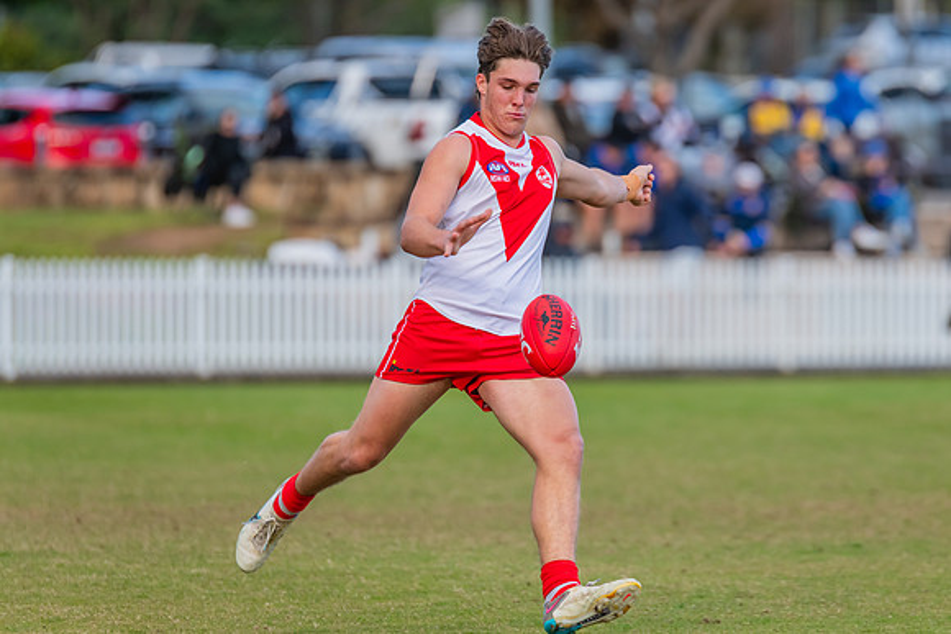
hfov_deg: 4.8
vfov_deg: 3.2
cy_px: 285
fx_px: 11355
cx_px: 531
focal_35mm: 430
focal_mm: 380
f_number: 5
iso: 800
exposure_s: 1/1250
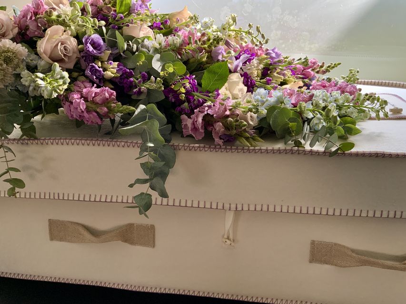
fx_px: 340
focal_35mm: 29
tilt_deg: -22.8
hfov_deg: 61.7
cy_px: 152
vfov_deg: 48.2
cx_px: 203
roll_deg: +0.7
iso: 40
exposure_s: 1/100
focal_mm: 3
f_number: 1.8
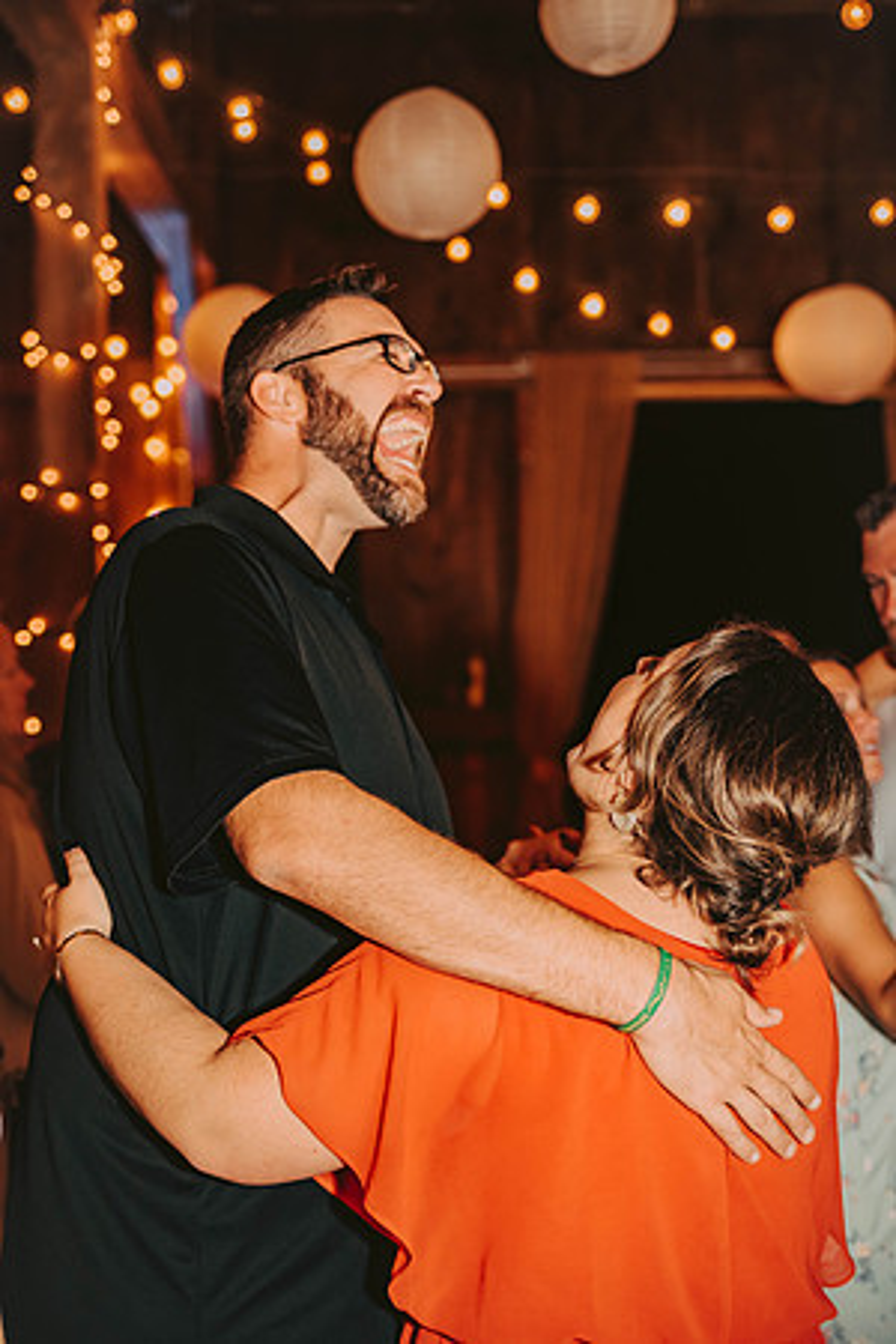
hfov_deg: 26.0
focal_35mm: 52
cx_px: 448
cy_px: 672
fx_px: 1941
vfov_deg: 38.2
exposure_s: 1/160
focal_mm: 52
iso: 1000
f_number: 2.8
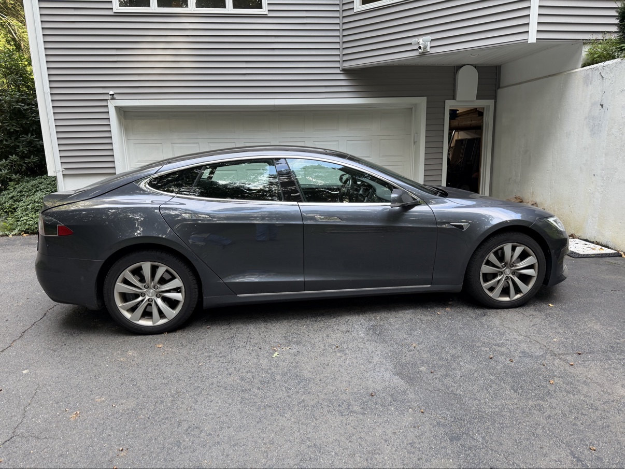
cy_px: 234
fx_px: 433
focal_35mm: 24
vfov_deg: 56.8
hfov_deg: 71.6
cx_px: 312
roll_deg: +2.1
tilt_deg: -11.5
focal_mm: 6.76
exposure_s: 1/167
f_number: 1.78
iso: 100
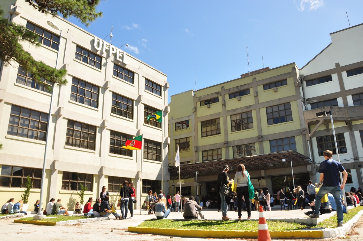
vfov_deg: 47.8
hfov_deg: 67.4
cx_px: 182
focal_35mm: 27
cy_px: 120
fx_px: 272
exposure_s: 1/50
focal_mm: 18
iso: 200
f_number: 20
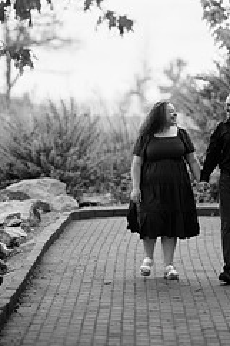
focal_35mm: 158
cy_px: 87
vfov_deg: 13.0
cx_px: 164
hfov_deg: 8.7
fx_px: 1516
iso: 64
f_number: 1.2
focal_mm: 85
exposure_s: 1/250
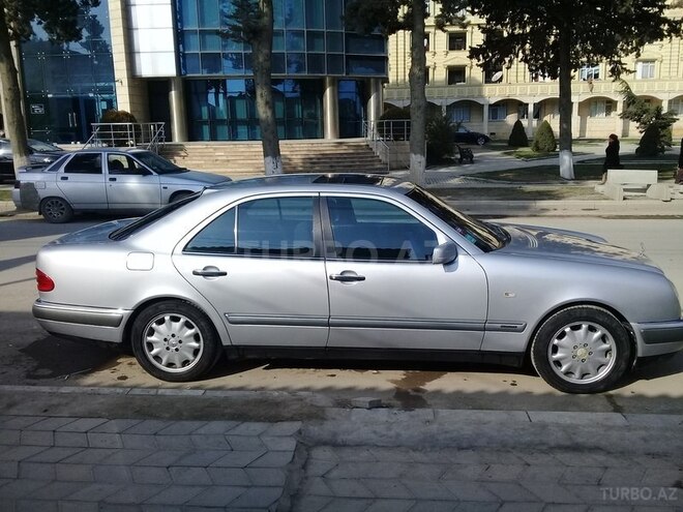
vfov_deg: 45.4
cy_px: 256
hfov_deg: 58.4
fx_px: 612
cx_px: 342
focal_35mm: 31
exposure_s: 1/1135
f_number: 2.2
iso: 50
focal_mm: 3.3
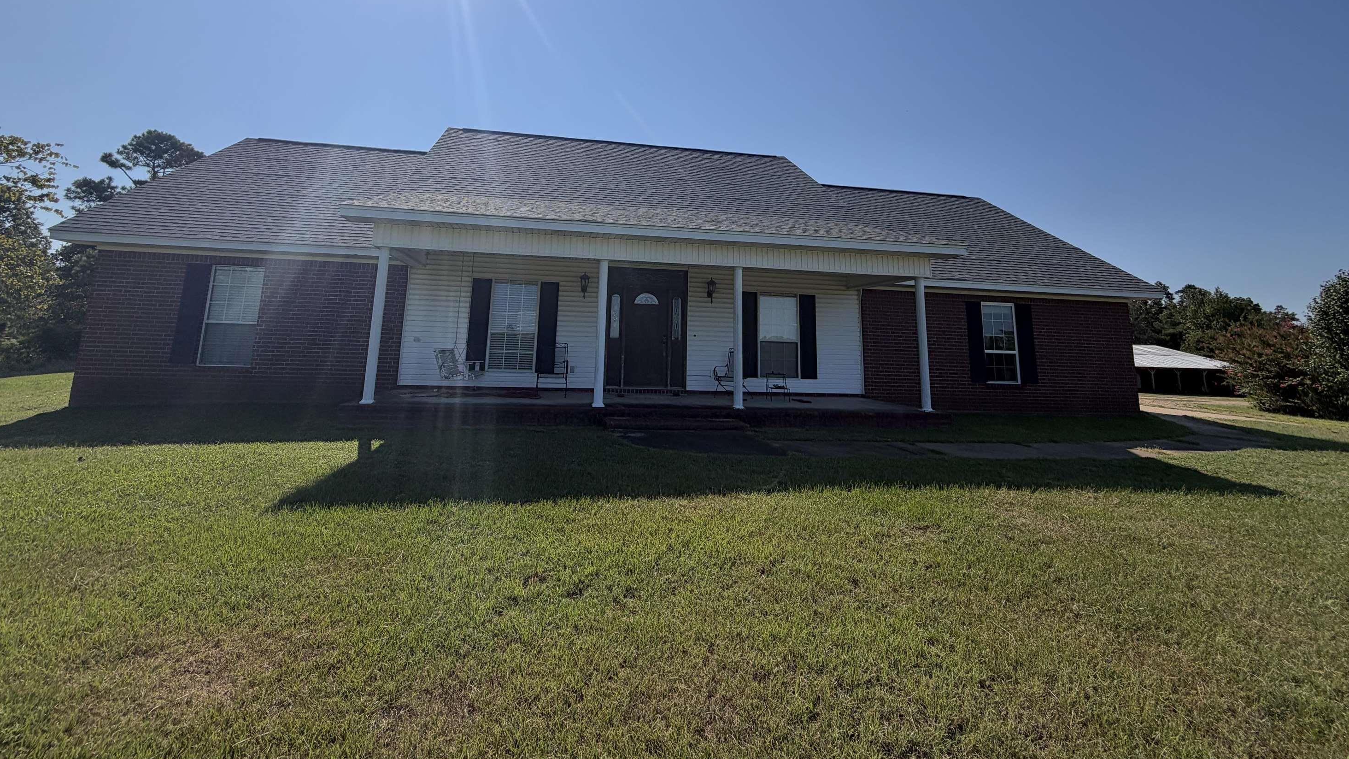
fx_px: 572
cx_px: 647
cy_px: 247
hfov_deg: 99.3
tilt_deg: +9.4
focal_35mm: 16
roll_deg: -0.7
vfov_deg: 65.2
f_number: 2.2
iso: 20
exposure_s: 1/1285
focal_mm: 2.22
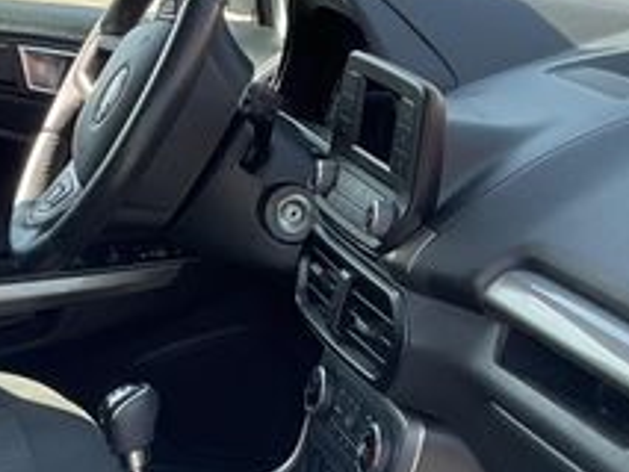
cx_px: 83
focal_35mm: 109
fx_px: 1982
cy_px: 516
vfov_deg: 13.3
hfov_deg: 17.8
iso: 20
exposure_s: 1/122
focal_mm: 3
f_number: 1.8
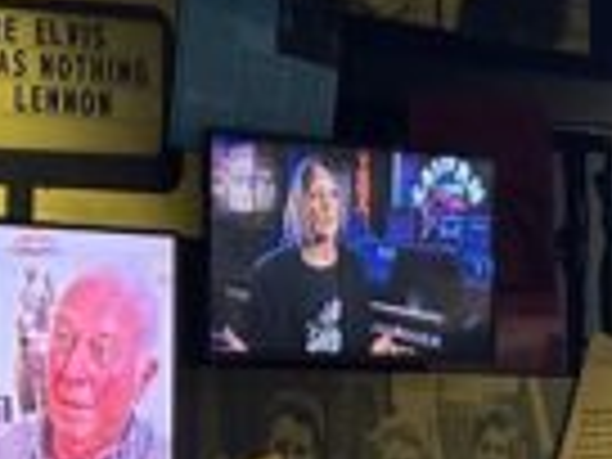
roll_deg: +0.5
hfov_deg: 15.1
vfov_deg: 11.1
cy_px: 619
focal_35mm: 130
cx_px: 466
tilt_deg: -1.5
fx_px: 2298
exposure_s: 1/60
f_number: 1.5
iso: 500
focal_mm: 5.7
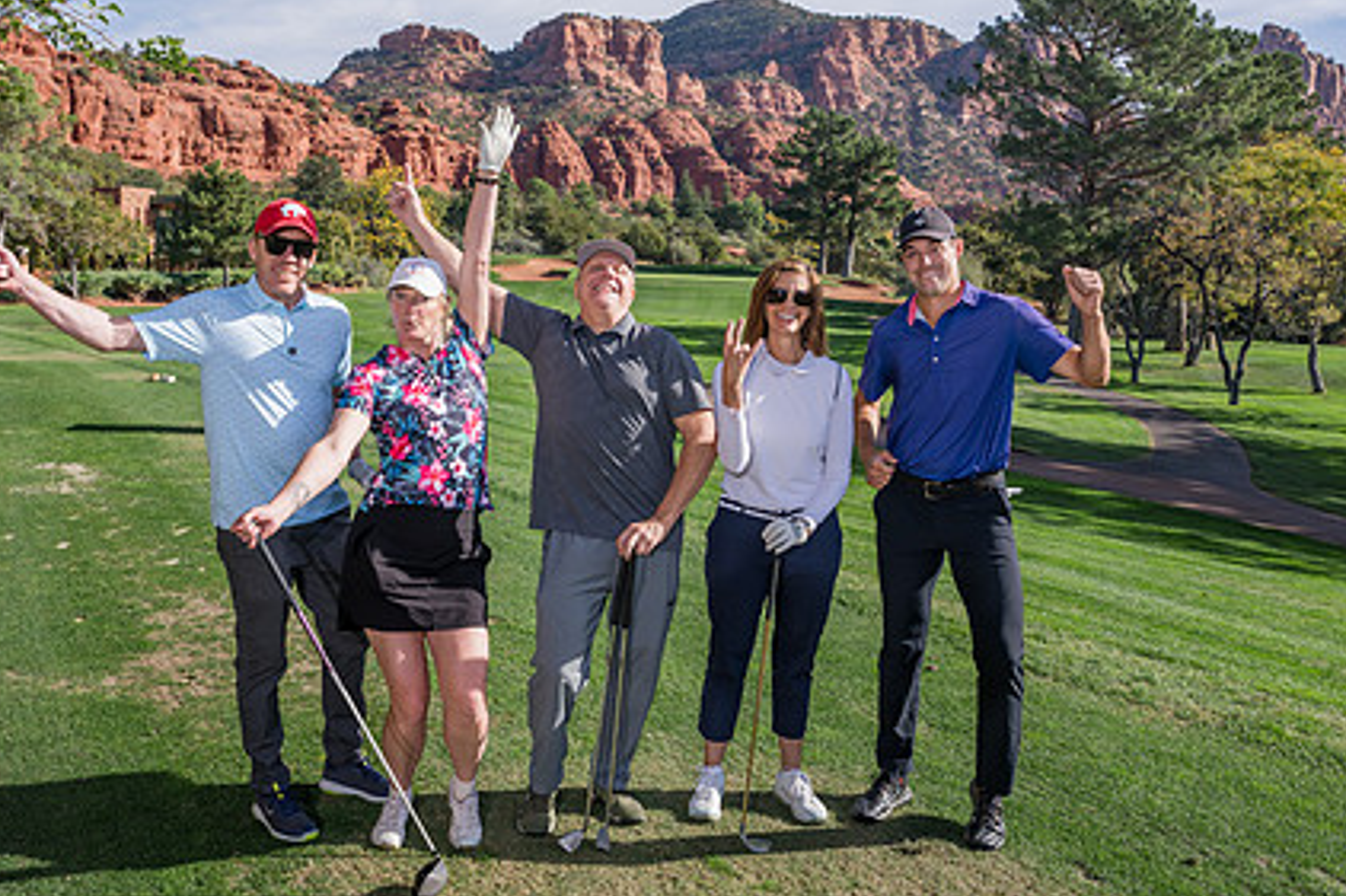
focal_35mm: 33
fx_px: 1233
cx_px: 542
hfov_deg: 56.8
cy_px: 400
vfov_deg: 39.9
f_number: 4.5
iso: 250
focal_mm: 24
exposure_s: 1/1600
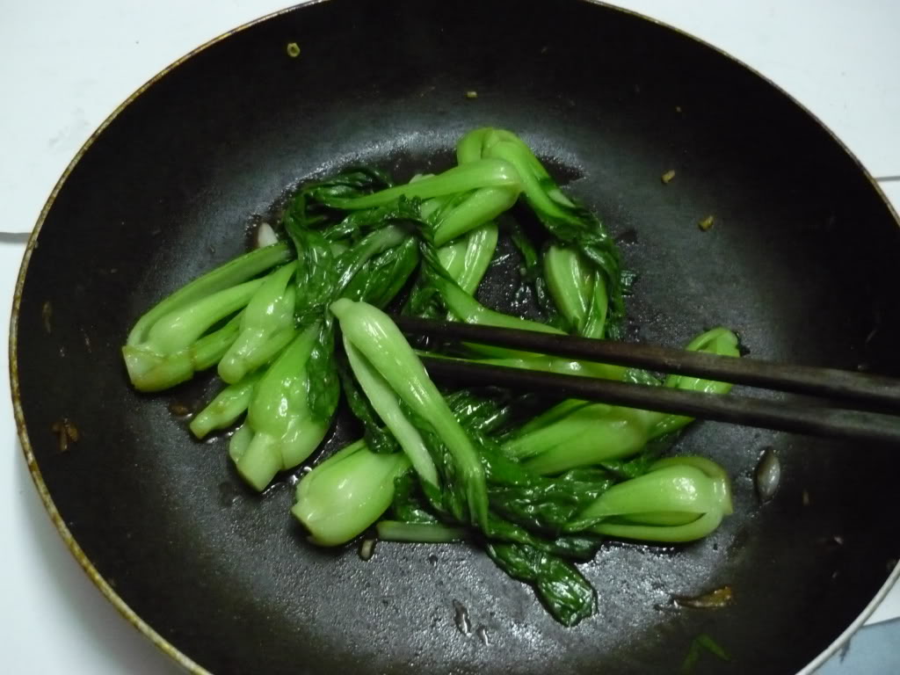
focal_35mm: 33
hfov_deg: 55.4
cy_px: 338
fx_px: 858
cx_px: 450
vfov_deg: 42.9
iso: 800
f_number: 2.8
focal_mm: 5.5
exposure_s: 1/20
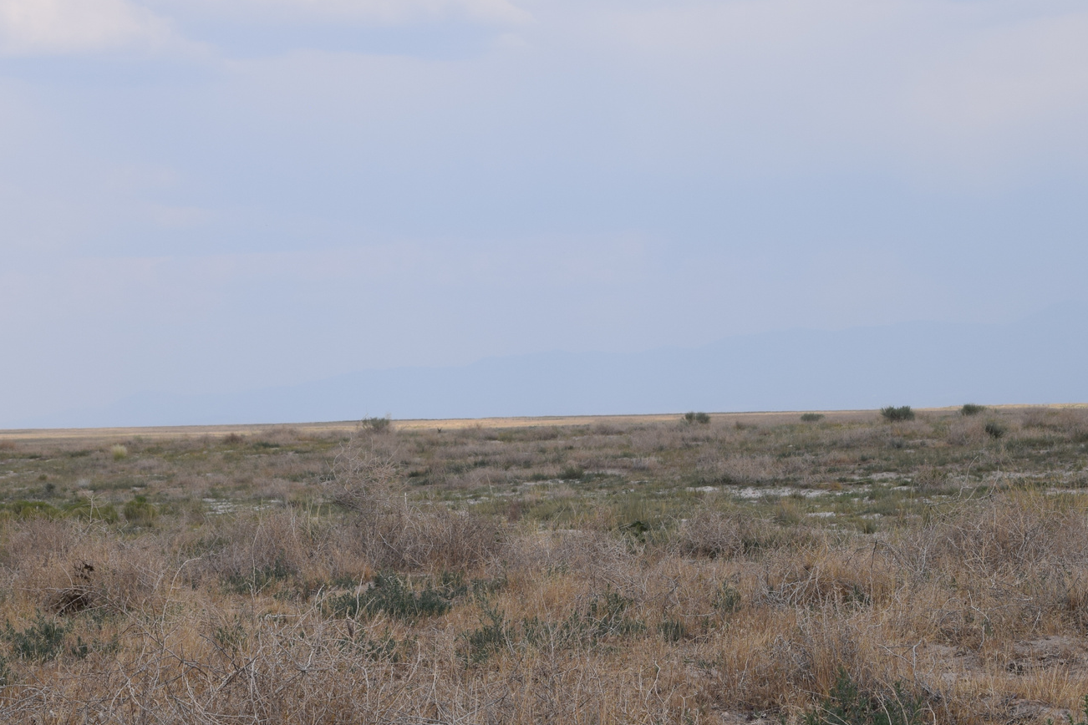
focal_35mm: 118
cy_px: 346
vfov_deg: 11.6
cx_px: 491
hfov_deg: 17.3
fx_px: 3566
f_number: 10
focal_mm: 50
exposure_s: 1/400
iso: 200
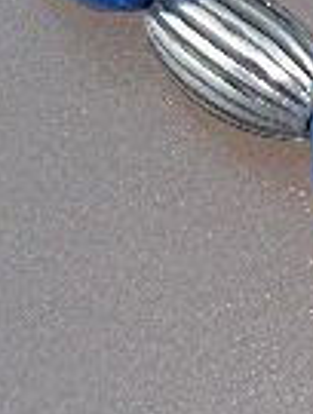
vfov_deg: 7.0
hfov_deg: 5.2
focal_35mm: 279
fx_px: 3348
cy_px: -163
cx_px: 703
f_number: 4
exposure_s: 1/30
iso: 266
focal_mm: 10.6
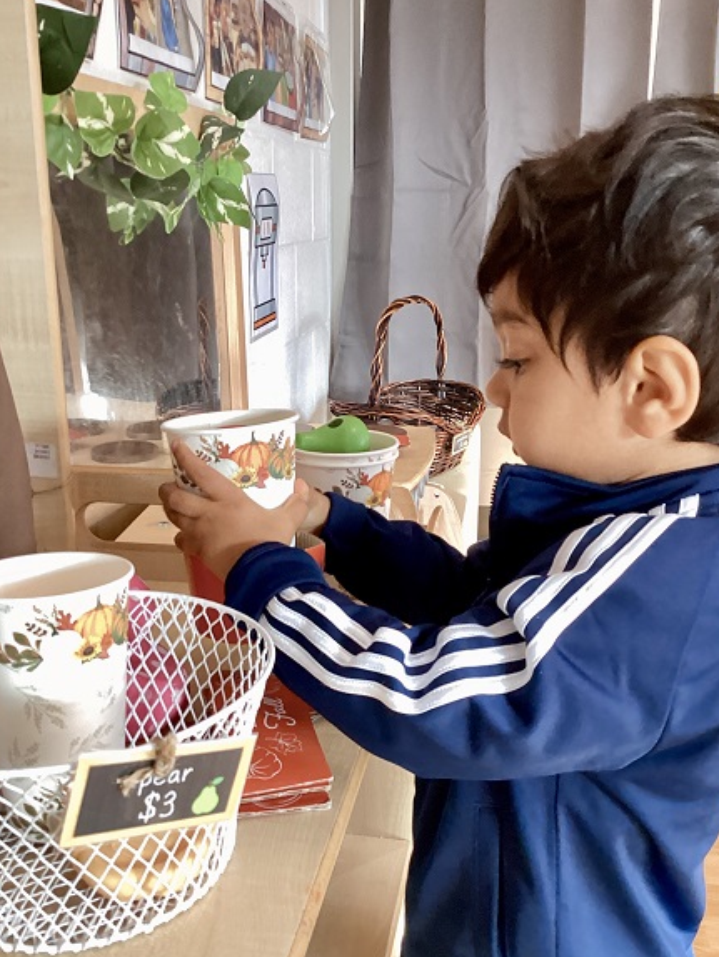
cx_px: 349
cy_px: 540
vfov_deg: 51.2
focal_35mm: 36
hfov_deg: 39.7
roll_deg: +1.7
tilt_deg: -17.4
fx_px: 996
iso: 200
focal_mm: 3.3
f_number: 2.4
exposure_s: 1/50
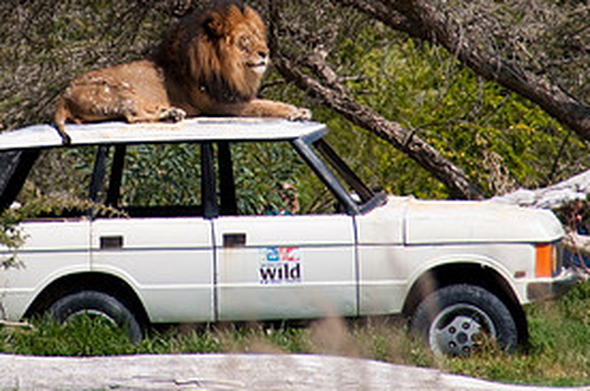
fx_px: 10307
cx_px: 192
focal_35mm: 630
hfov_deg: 3.3
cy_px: 50
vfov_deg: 2.2
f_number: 6.3
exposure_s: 1/1000
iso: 250
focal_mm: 200
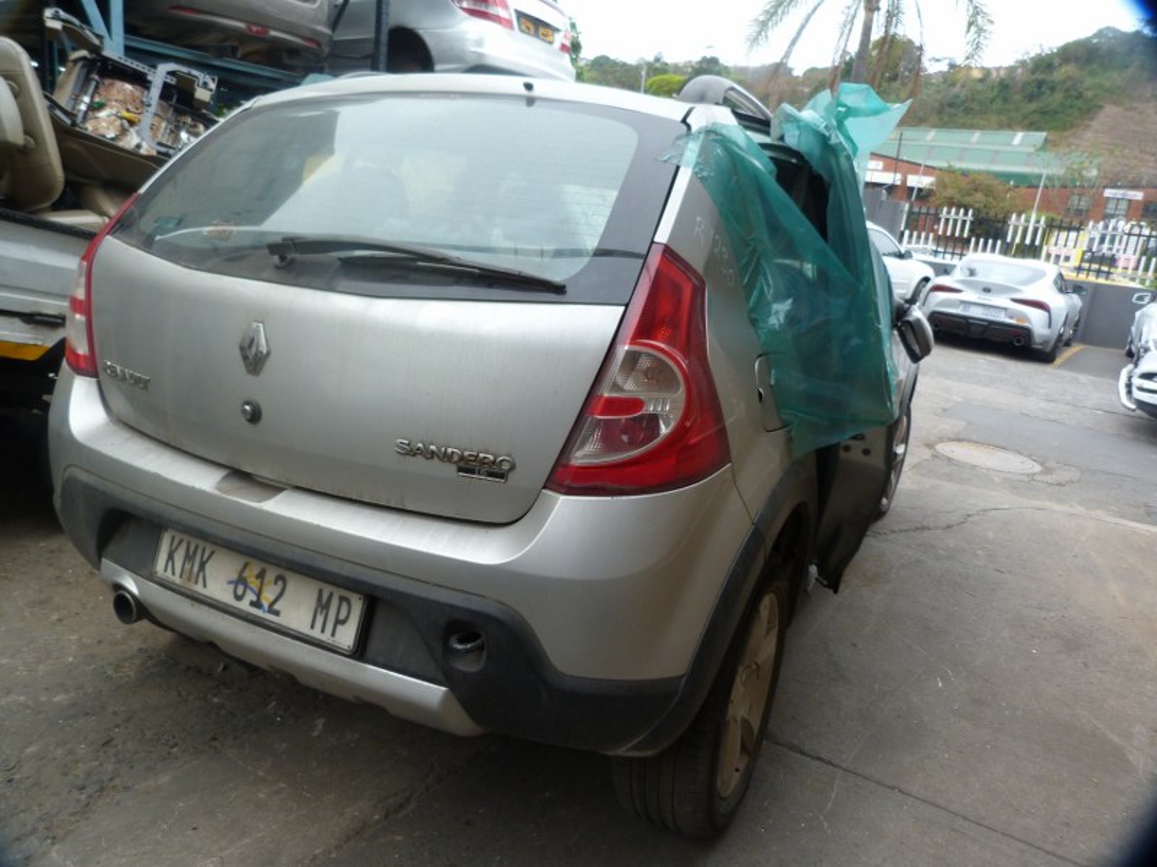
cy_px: 434
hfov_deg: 69.4
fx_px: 836
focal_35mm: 25
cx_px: 578
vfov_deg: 54.9
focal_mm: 4.5
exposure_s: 1/60
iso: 100
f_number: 2.8
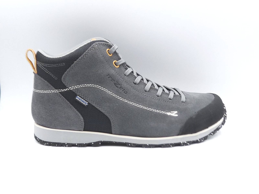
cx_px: 130
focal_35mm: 51
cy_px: 97
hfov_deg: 37.5
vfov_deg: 28.6
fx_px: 382
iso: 100
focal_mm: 5.2
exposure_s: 1/100
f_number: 4
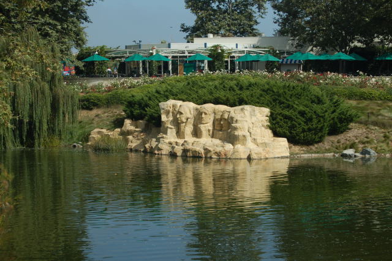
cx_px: 196
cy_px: 130
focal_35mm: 82
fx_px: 898
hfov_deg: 24.6
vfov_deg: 16.5
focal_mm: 55
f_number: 8
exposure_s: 1/250
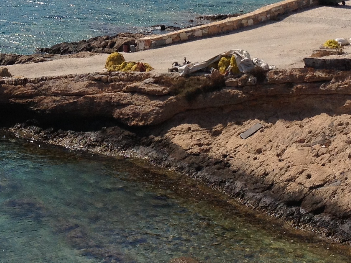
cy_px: -82
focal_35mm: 117
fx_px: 1186
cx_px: 109
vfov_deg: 12.3
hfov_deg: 16.8
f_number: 2.4
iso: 50
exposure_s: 1/3953
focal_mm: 4.28
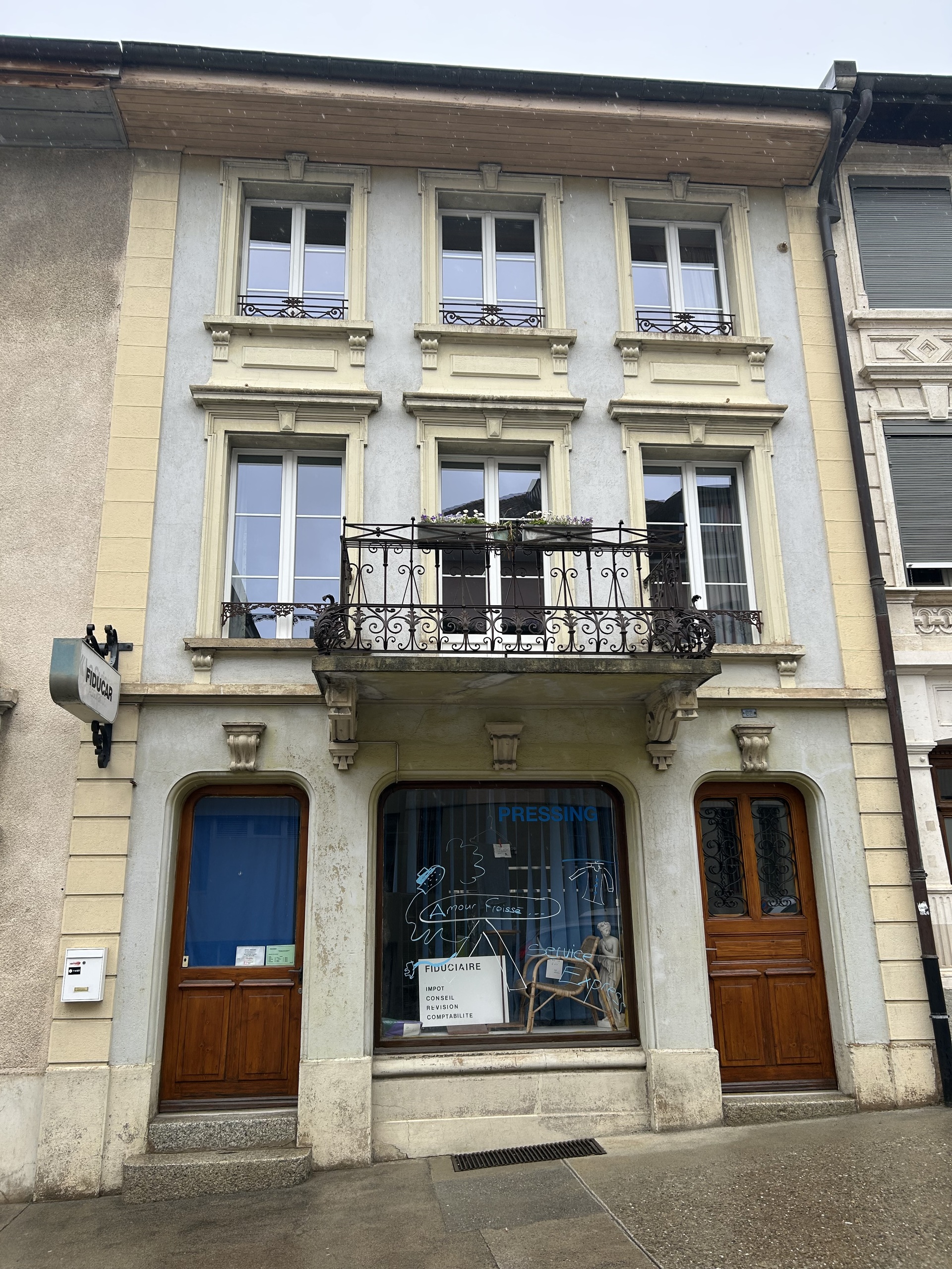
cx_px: 476
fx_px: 953
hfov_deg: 53.1
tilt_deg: +16.7
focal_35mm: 26
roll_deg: +0.7
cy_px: 634
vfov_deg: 67.3
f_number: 1.5
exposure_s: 1/718
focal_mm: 5.7
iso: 50
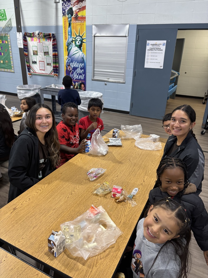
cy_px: 139
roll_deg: -3.1
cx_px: 104
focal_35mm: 26
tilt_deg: -23.4
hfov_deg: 53.1
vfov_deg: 67.3
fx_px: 208
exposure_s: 1/60
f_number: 1.6
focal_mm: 5.96
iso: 200
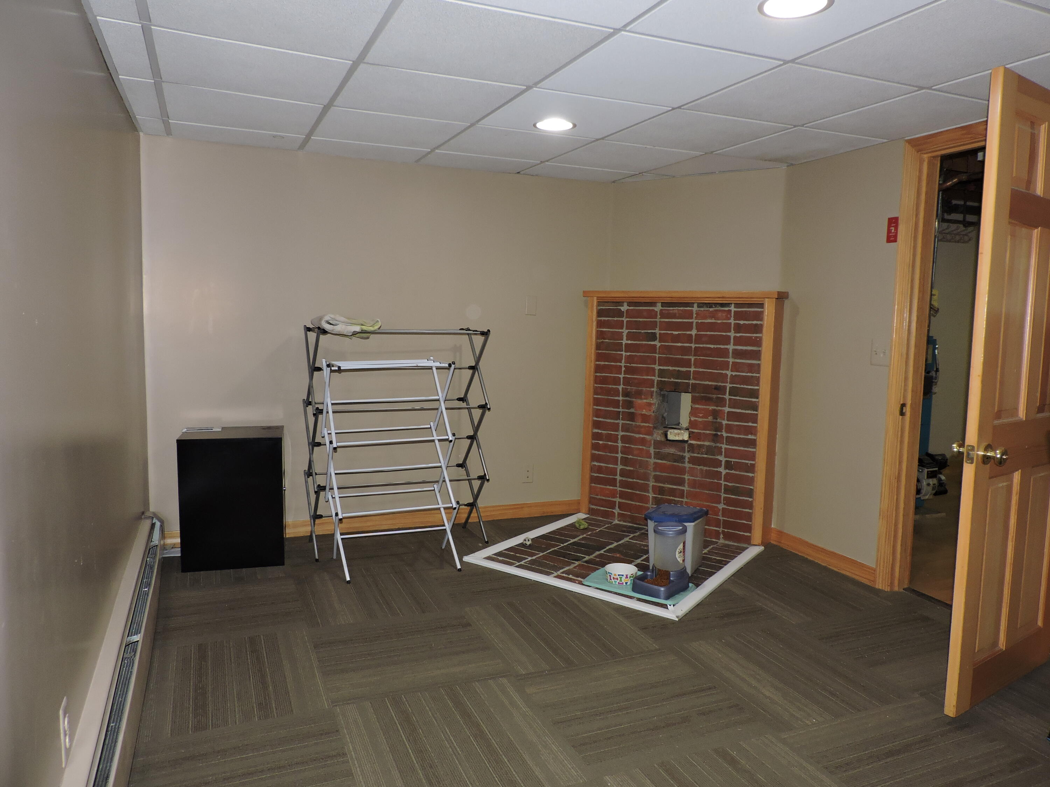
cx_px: 525
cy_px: 394
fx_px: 728
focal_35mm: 24
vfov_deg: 56.8
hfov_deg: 71.6
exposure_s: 1/30
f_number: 3
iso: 200
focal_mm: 4.3
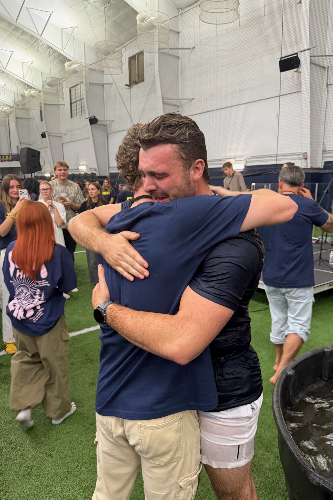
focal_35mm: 25
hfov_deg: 51.2
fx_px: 347
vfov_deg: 71.5
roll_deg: +0.4
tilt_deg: -11.5
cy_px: 250
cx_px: 183
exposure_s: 1/60
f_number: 1.78
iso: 400
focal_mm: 6.76
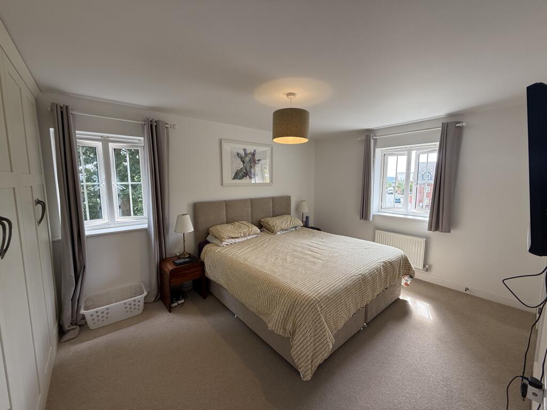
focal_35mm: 14
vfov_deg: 85.7
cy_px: 205
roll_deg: +0.2
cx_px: 274
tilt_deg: -6.0
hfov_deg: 102.1
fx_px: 221
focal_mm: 2.22
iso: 64
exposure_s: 1/99
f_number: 2.2
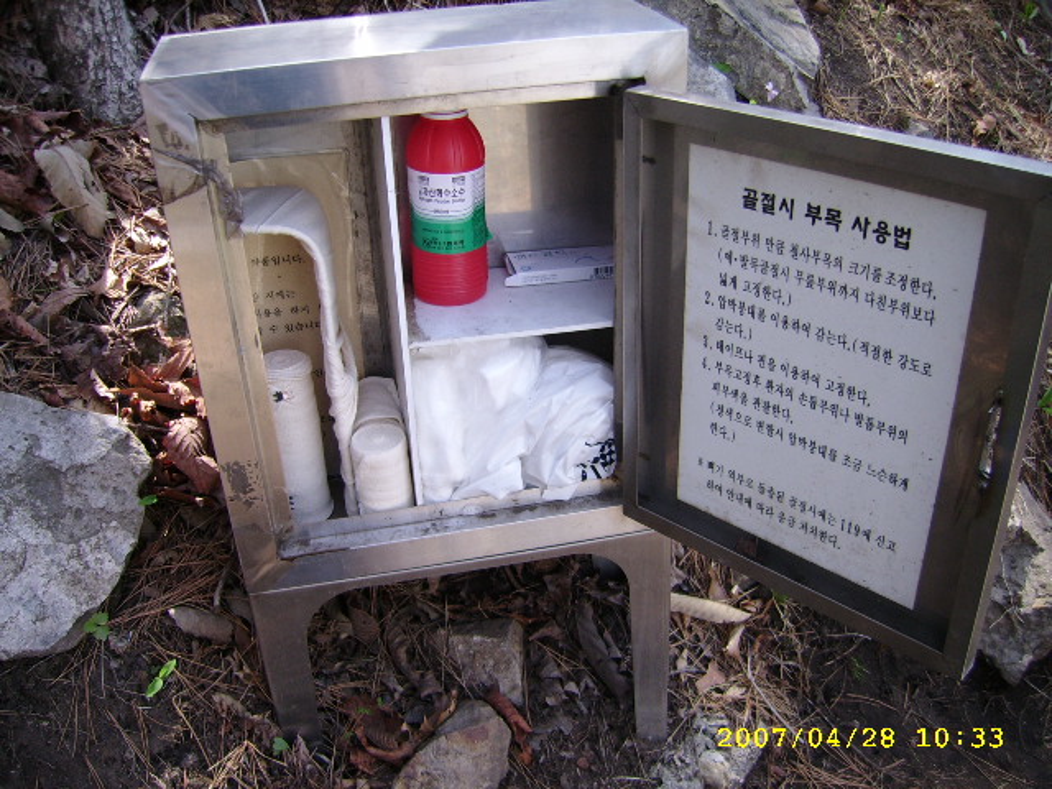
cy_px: 394
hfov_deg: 52.6
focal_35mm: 35
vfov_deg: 40.7
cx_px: 526
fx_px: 1064
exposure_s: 1/148
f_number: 2.8
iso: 100
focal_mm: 5.95
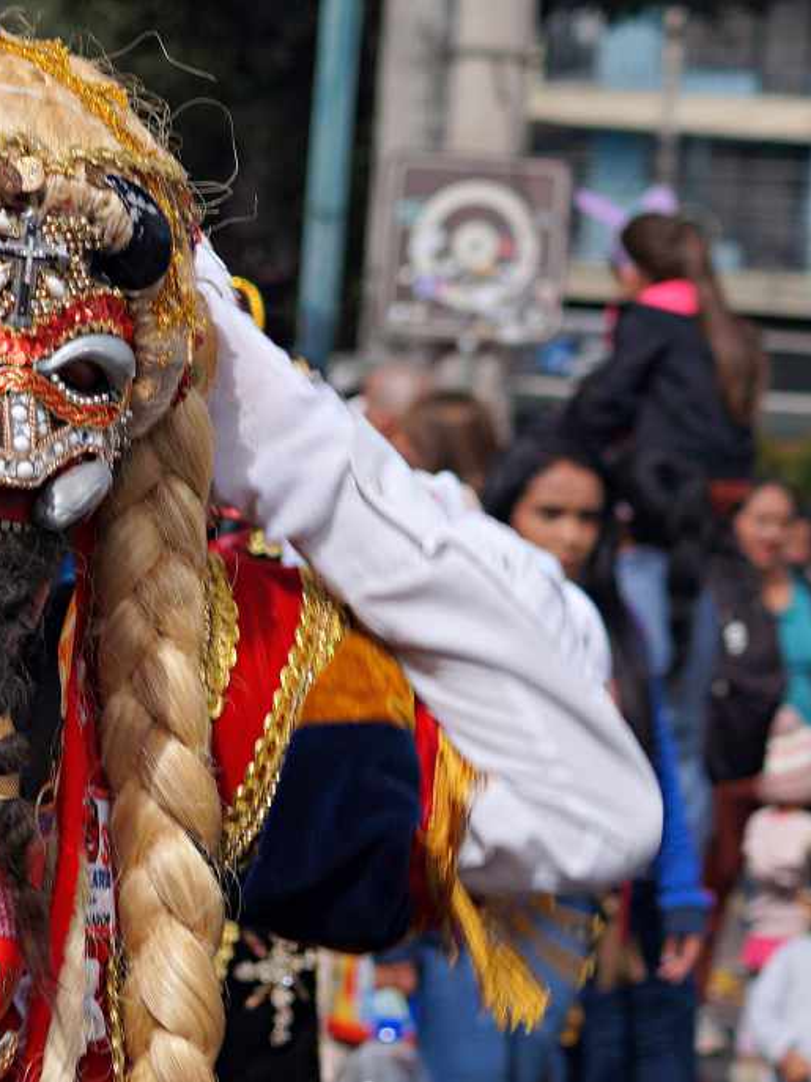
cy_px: 799
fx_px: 5848
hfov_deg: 7.8
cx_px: -228
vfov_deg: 10.6
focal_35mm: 187
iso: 100
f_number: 5.6
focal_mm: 55
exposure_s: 1/250
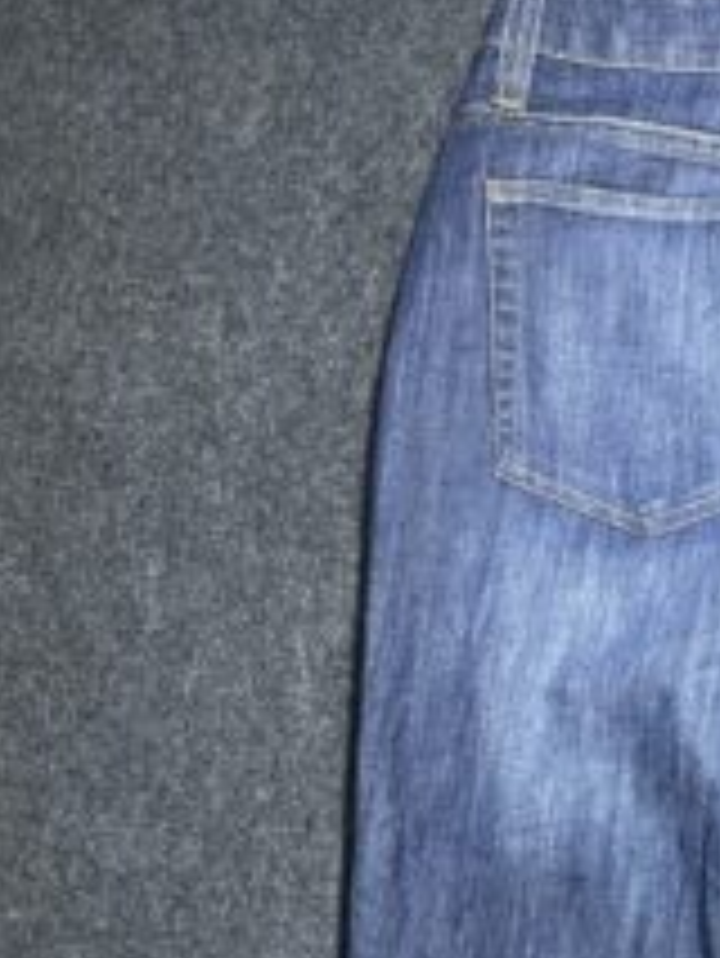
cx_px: 882
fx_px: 1801
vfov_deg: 26.8
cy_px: 1109
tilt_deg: -51.2
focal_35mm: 65
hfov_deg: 21.0
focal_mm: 4.2
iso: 160
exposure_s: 1/50
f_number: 1.6
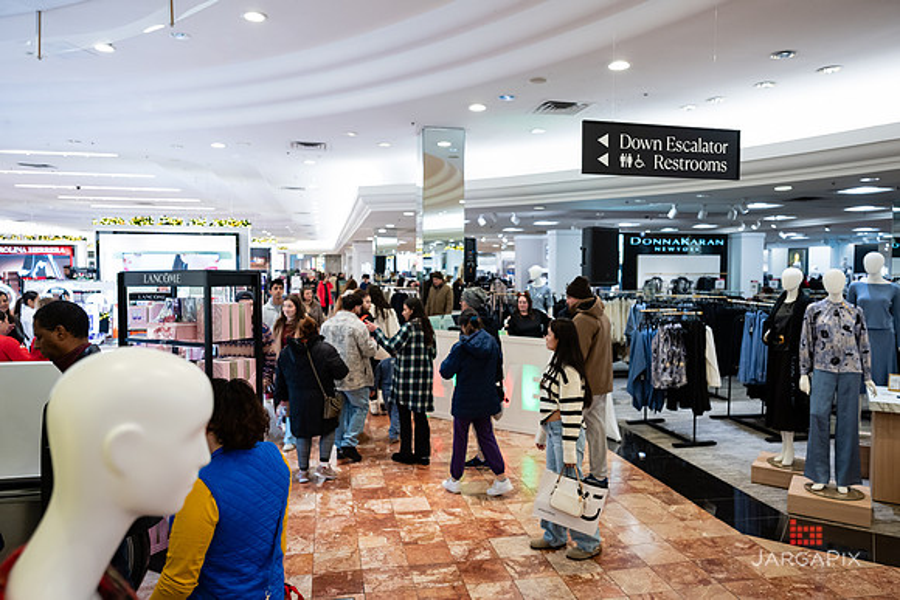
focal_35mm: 25
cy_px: 300
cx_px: 450
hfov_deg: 71.9
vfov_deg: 51.7
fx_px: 620
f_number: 3.2
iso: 1000
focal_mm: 24
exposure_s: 1/200
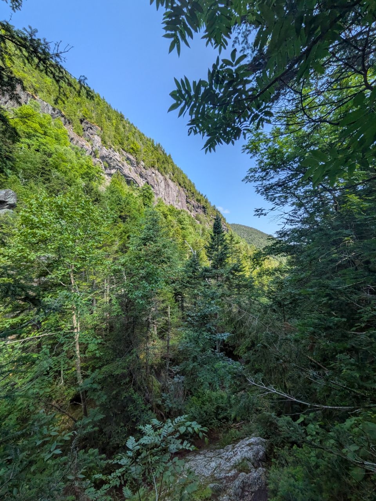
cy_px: 250
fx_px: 203
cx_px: 188
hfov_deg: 85.7
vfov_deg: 102.1
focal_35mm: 14
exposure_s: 1/972
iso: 52
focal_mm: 1.85
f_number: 2.2
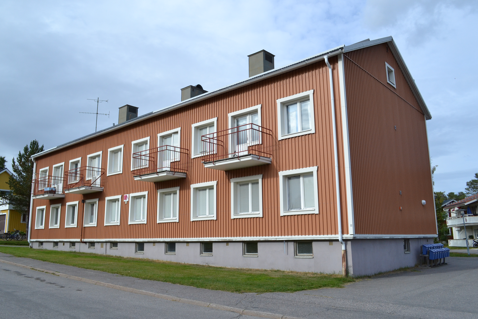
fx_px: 398
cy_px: 160
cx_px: 239
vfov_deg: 43.6
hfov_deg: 61.9
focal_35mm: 30
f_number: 7.1
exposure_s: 1/1600
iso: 800
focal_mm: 20
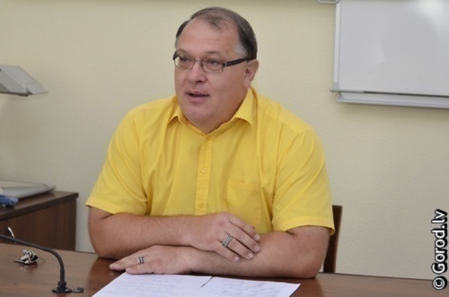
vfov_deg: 13.8
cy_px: 148
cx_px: 224
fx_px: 1232
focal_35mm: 99
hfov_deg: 20.7
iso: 3200
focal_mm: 66
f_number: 4
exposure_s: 1/250
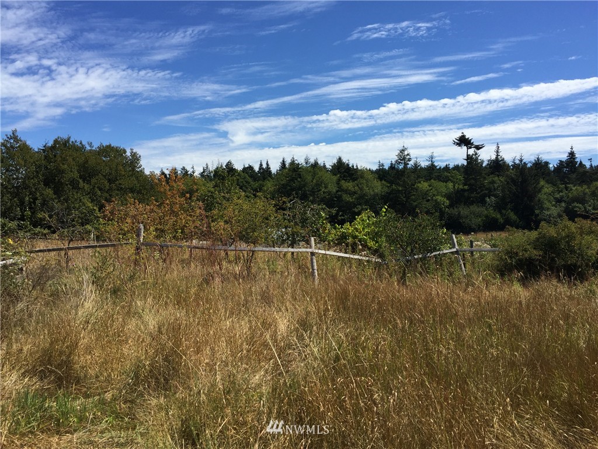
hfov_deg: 61.7
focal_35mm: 29
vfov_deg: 48.2
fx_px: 501
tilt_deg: +1.1
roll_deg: -0.1
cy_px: 224
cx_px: 299
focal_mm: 4.15
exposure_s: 1/2326
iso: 32
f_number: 2.2
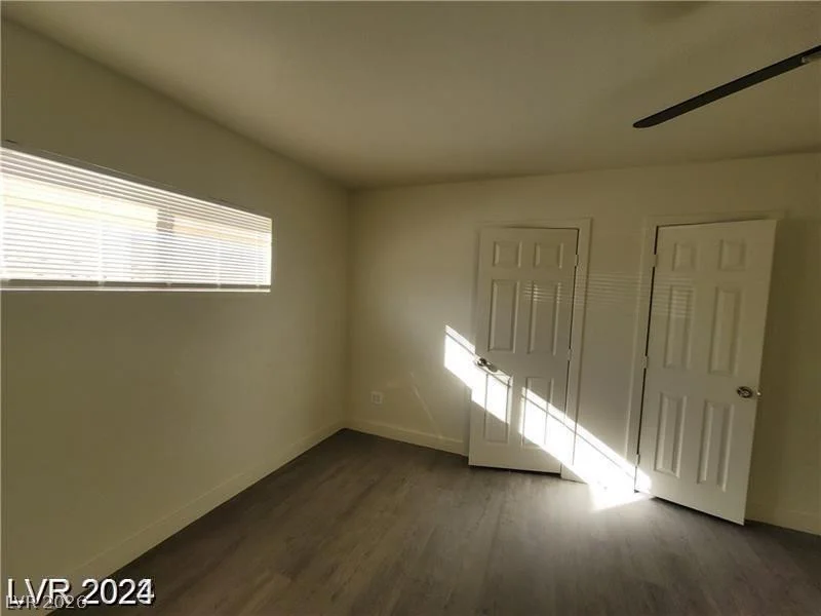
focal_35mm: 13
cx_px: 410
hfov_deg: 106.2
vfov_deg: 89.9
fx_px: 308
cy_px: 308
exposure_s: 1/187
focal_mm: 2.2
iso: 64
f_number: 2.2
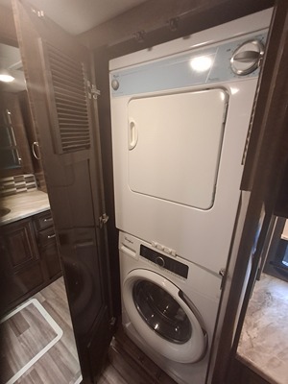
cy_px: 192
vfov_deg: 94.5
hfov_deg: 78.1
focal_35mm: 16
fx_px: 177
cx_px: 144
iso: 160
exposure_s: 1/40
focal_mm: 1.64
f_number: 2.2
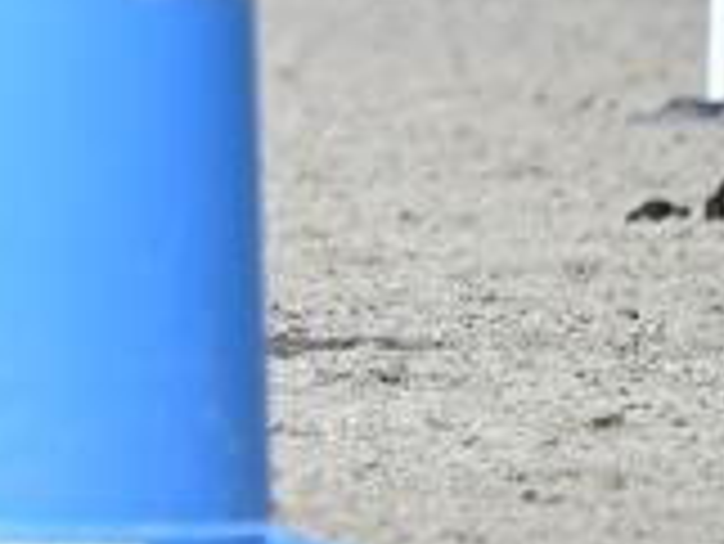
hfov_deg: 1.7
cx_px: -886
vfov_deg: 1.3
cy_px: -544
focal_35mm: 1148
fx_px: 24029
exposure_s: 1/1250
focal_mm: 240
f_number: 5.6
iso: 250
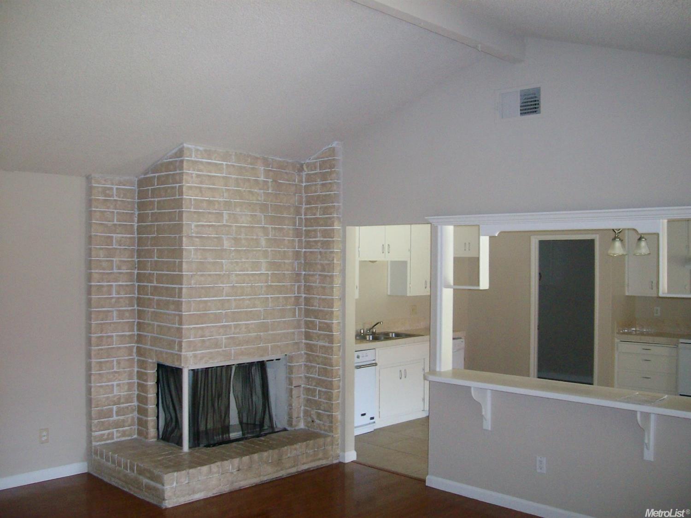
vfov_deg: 40.7
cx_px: 346
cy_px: 259
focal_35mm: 35
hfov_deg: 52.6
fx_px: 698
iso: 218
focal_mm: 5.8
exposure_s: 1/40
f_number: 2.8
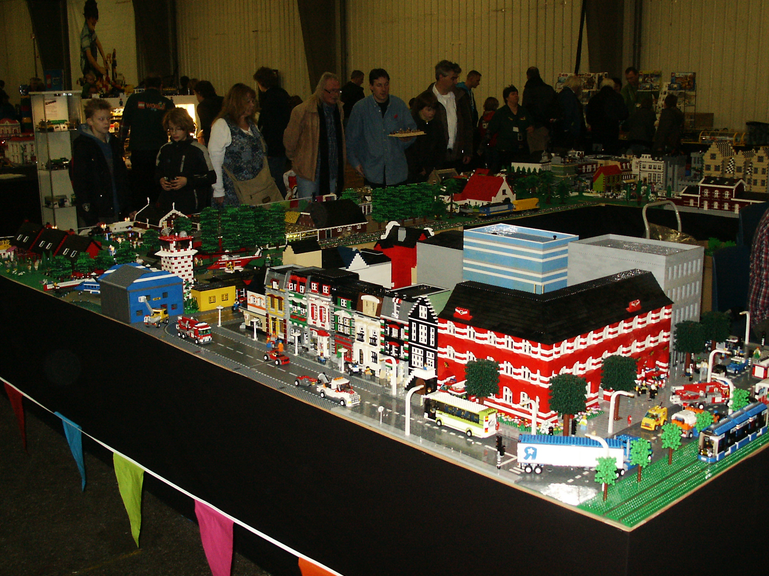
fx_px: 889
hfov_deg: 46.8
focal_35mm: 40
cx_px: 387
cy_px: 257
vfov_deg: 35.9
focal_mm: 7.2
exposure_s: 1/45
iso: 200
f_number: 3
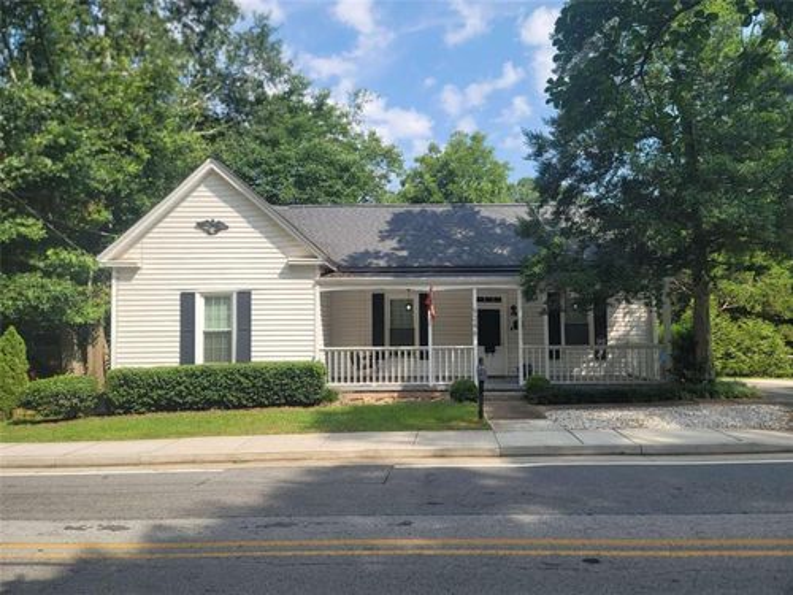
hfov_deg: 69.4
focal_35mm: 25
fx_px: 573
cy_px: 298
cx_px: 396
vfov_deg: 54.9
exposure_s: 1/621
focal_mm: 7
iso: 20
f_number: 1.8
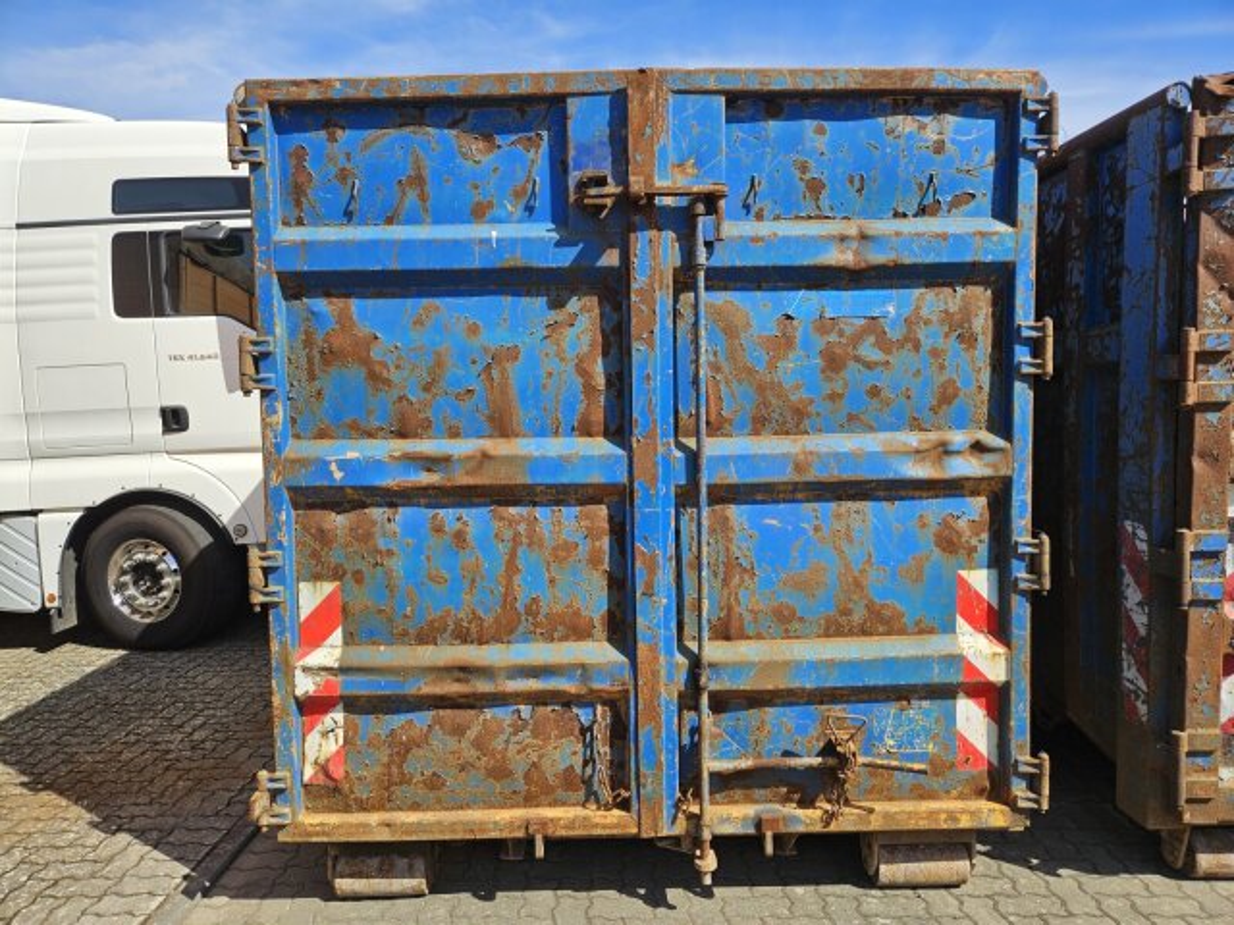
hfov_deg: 73.9
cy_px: 462
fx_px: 820
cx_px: 617
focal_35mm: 23
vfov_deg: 58.9
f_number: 1.8
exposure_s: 1/1395
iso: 25
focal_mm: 5.4
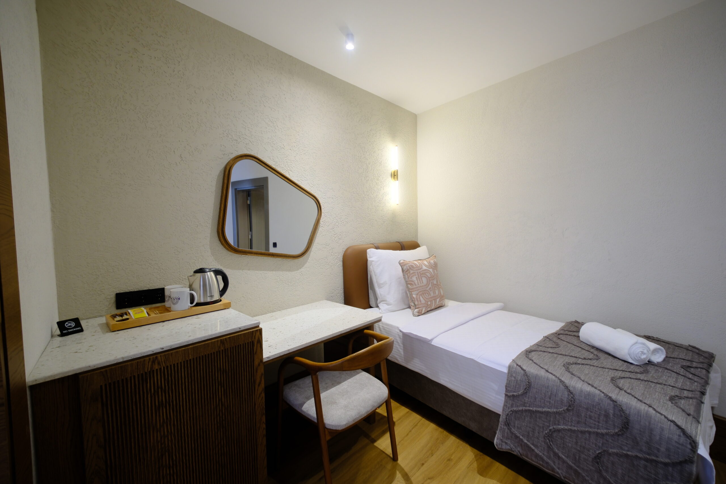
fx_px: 282
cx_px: 363
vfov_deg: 81.2
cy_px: 242
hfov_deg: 104.3
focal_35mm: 14
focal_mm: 9
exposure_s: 1/20
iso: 640
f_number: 2.8
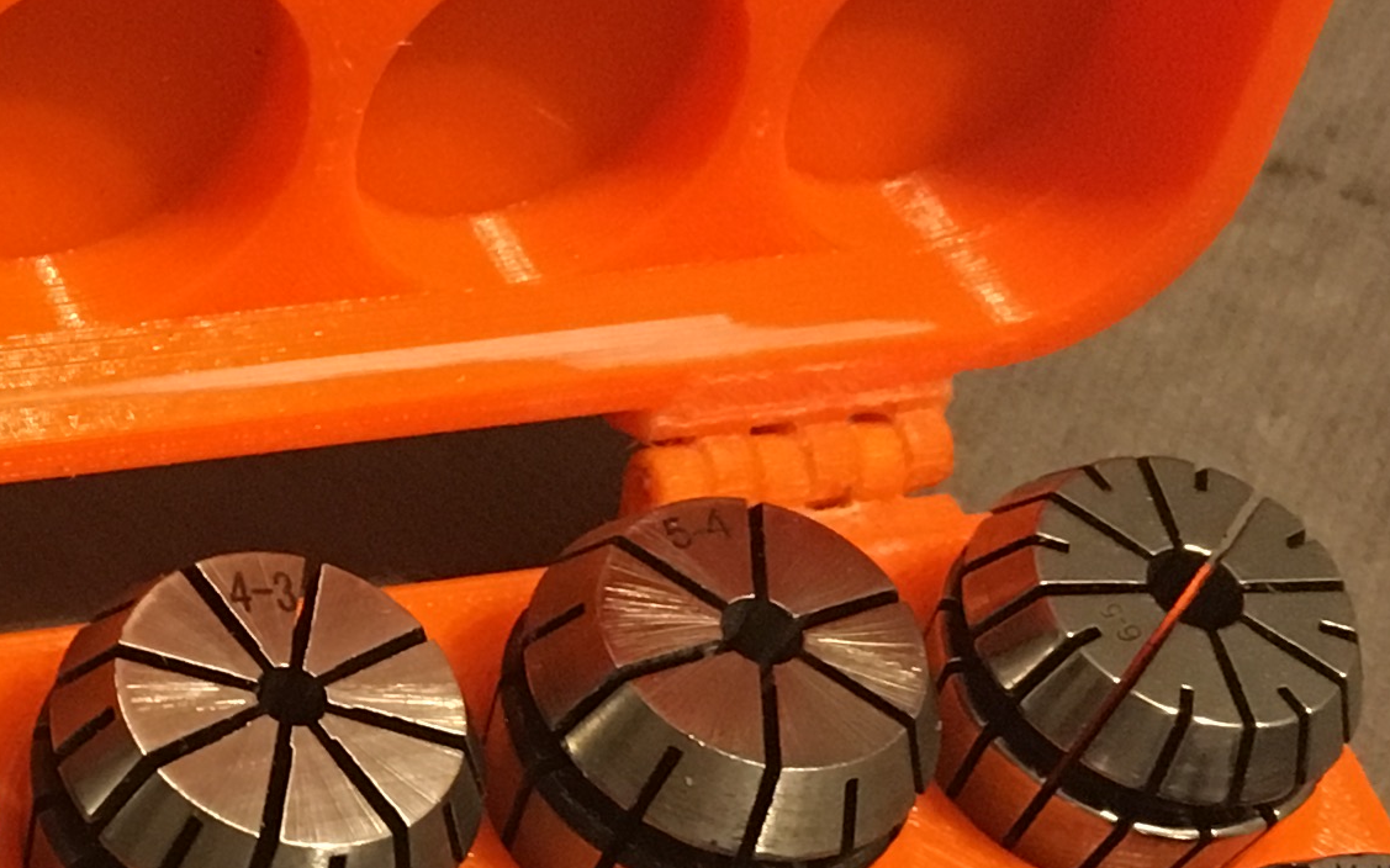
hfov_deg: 18.3
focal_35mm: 110
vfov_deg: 11.8
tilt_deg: -54.9
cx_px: -112
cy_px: 778
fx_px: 4166
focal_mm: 4.15
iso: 200
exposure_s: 1/17
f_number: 2.2
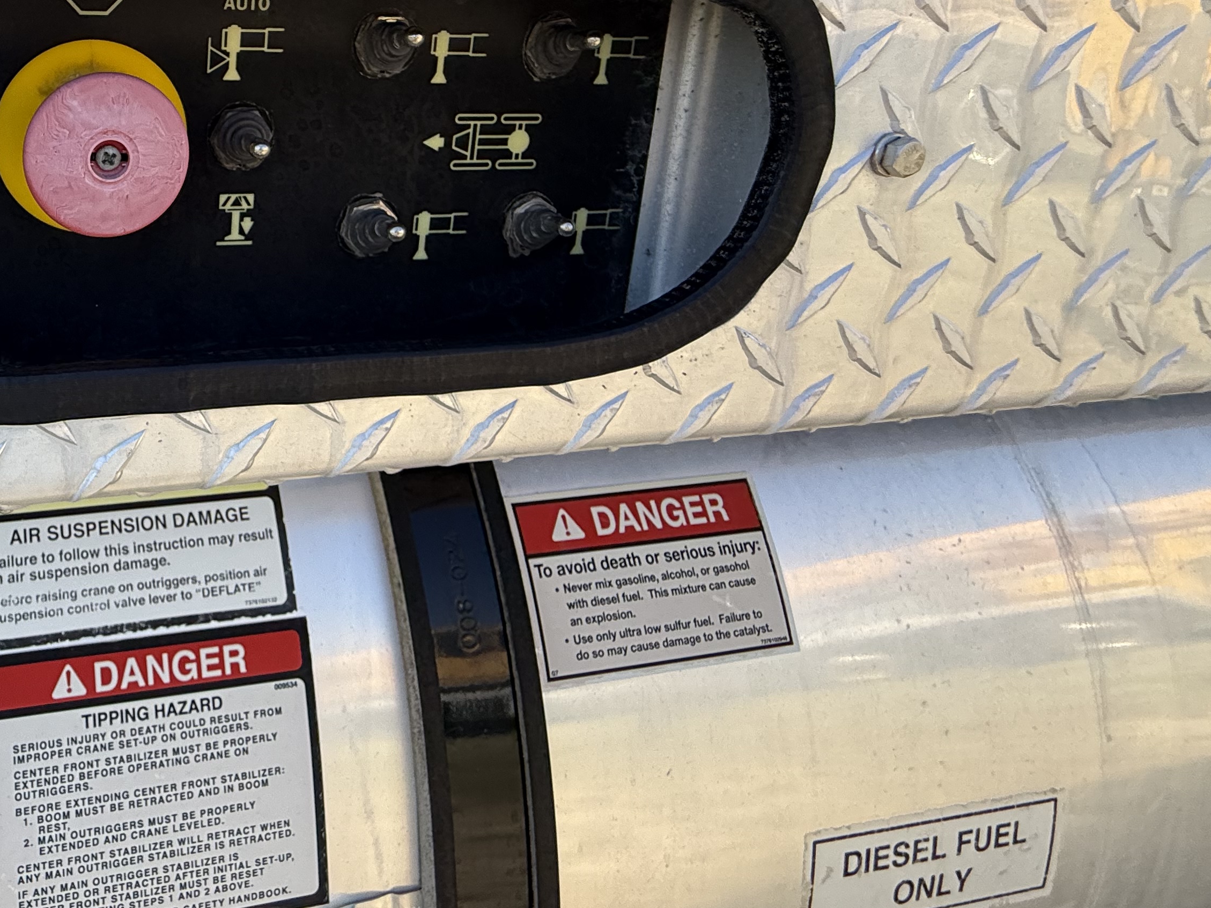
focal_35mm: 25
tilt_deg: -13.0
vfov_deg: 51.9
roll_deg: -0.9
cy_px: 201
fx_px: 875
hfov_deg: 59.6
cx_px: 134
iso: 64
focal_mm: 2.22
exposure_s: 1/638
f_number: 2.2
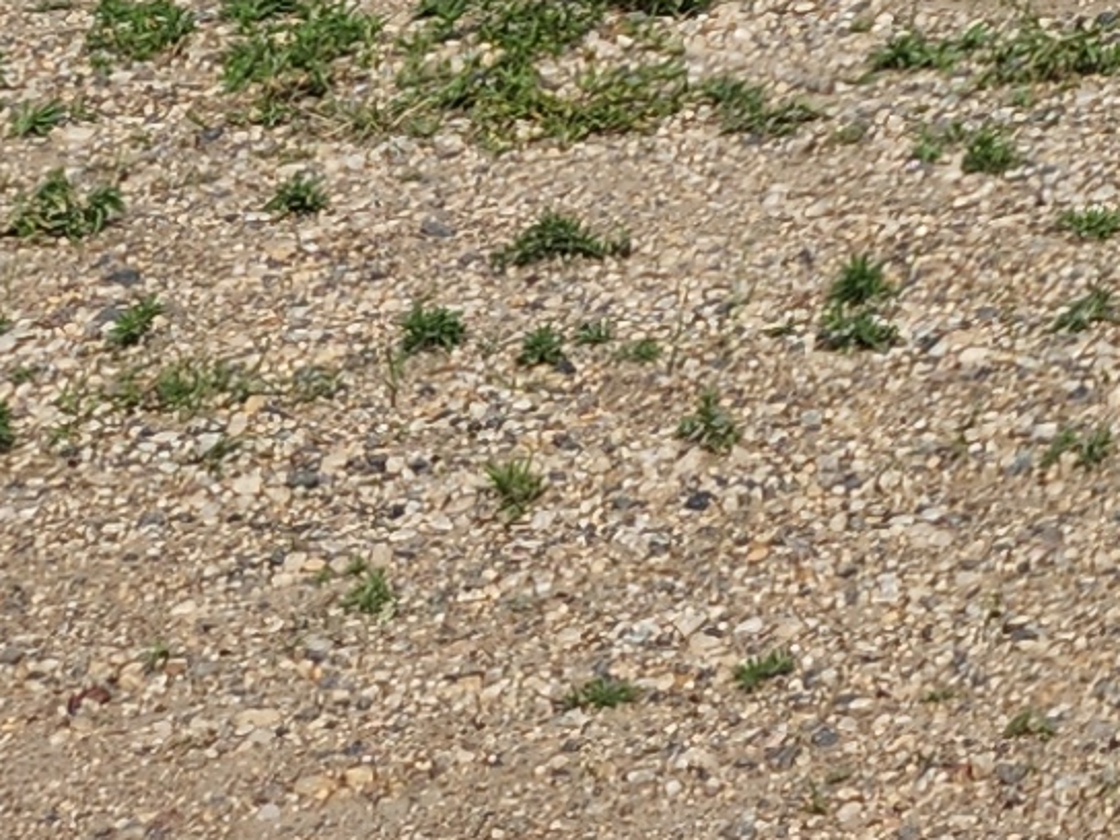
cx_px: 2843
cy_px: -1124
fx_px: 5468
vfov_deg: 8.1
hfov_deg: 10.0
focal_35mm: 169
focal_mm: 5.4
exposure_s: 1/1718
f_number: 1.8
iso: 20
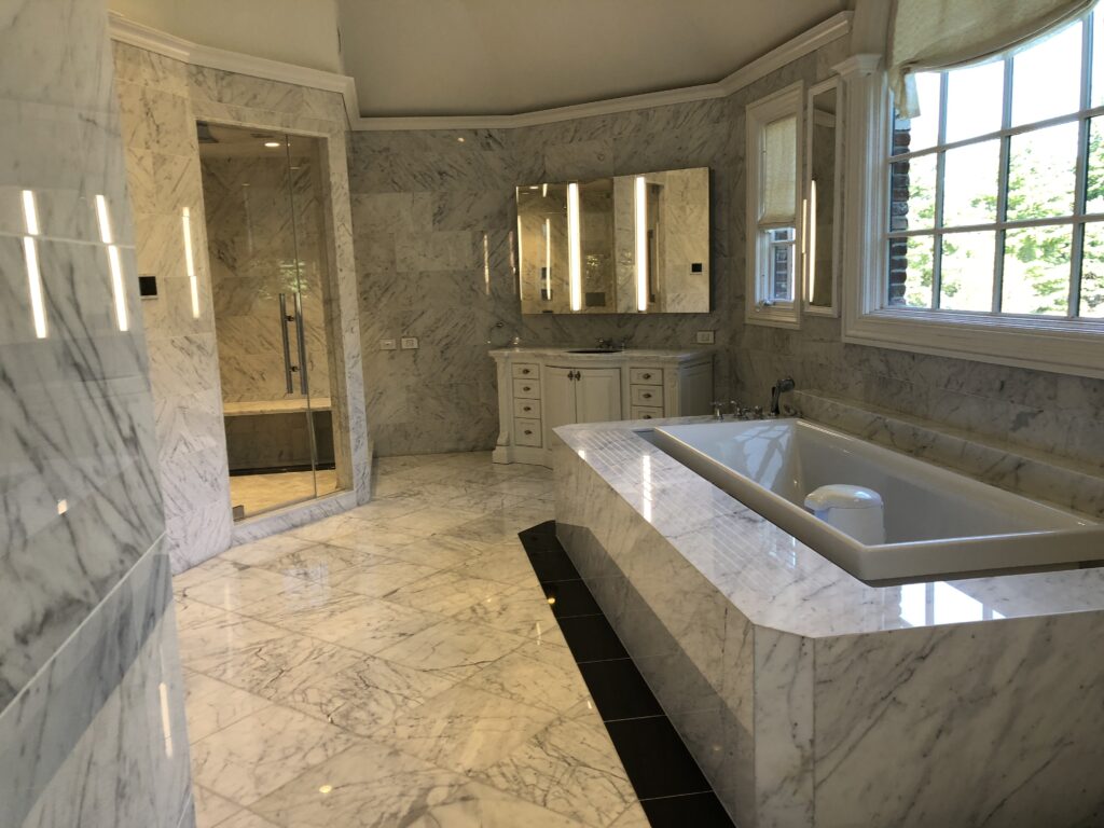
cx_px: 552
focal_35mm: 29
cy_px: 414
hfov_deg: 61.7
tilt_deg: -8.1
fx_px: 925
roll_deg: +2.2
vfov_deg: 48.2
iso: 25
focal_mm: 3.99
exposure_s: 1/40
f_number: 1.8
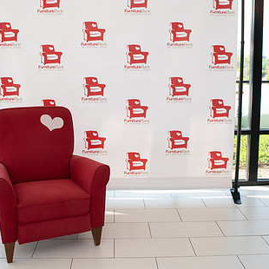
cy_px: 107
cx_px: 123
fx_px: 369
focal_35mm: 42
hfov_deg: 40.0
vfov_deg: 39.8
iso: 320
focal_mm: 24
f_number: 6.3
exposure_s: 1/200
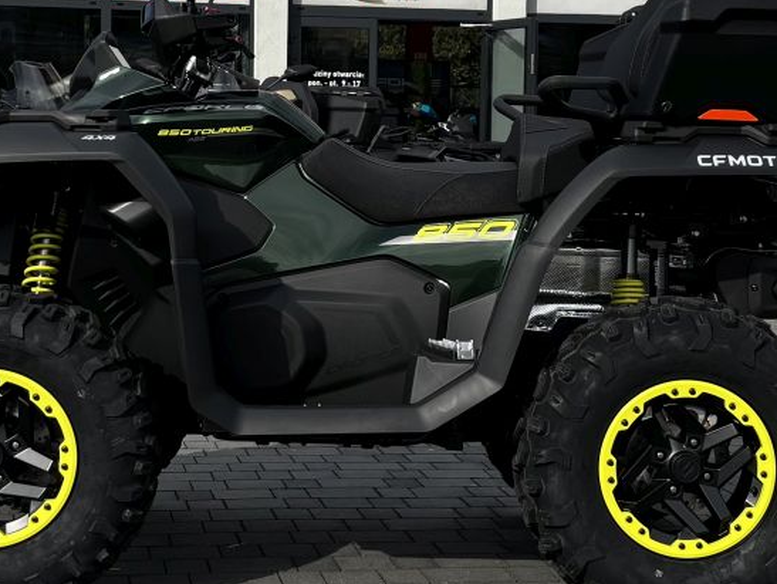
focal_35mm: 38
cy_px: 276
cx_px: 357
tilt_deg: -2.5
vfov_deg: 37.8
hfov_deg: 48.9
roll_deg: -1.1
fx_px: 854
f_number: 1.6
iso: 50
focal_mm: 5.96
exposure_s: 1/2513
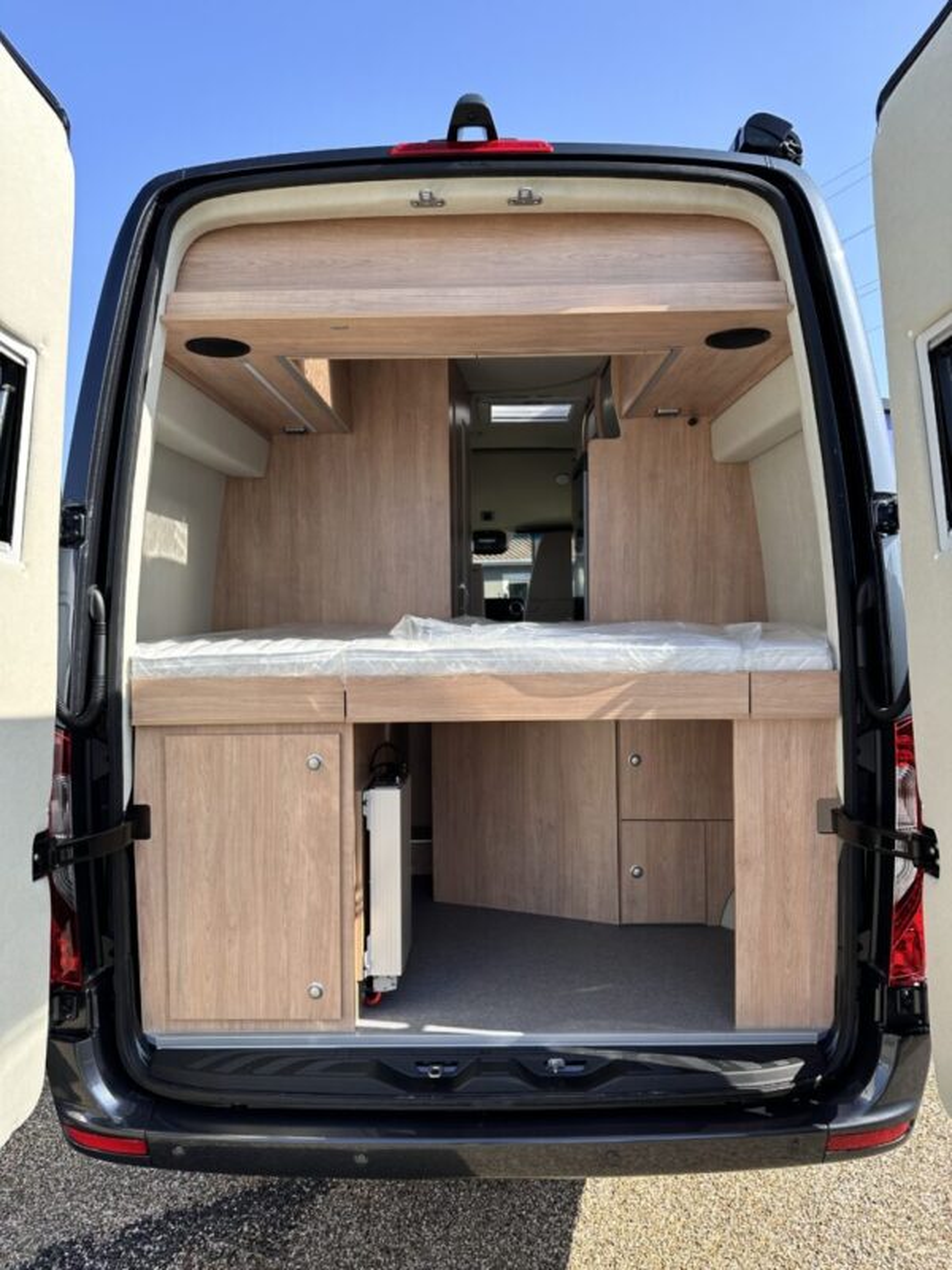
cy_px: 635
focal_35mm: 24
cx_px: 476
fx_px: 880
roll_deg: +1.6
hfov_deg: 56.8
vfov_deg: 71.6
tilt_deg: -4.1
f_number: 1.78
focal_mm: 6.86
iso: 80
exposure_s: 1/1412
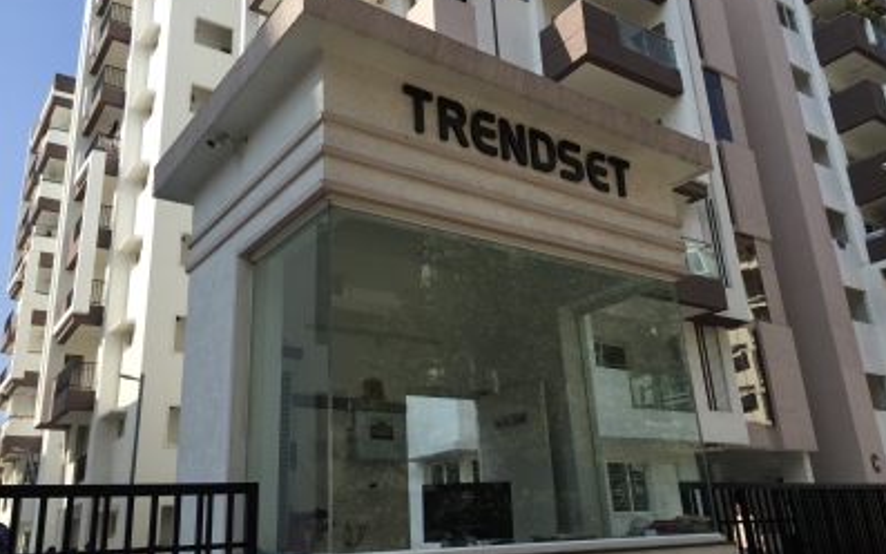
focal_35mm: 31
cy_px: 266
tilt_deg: +20.0
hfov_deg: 61.2
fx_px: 748
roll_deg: +2.8
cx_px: 444
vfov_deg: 40.6
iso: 32
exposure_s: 1/1464
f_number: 2.2
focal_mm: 4.15
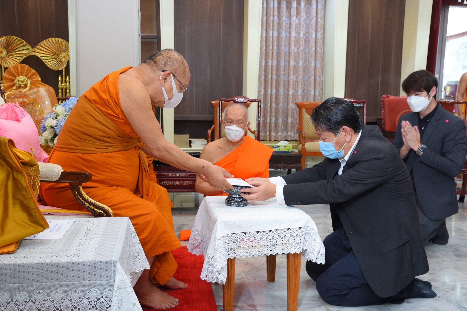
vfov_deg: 38.9
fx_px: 441
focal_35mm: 34
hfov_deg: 55.8
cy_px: 156
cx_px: 234
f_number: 5.6
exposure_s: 1/60
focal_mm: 34
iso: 2000
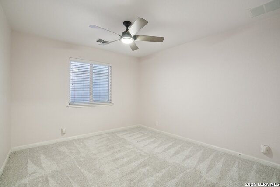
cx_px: 140
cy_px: 94
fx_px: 124
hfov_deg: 96.7
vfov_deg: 73.8
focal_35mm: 16
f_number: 8
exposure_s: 1/8
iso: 400
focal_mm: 16
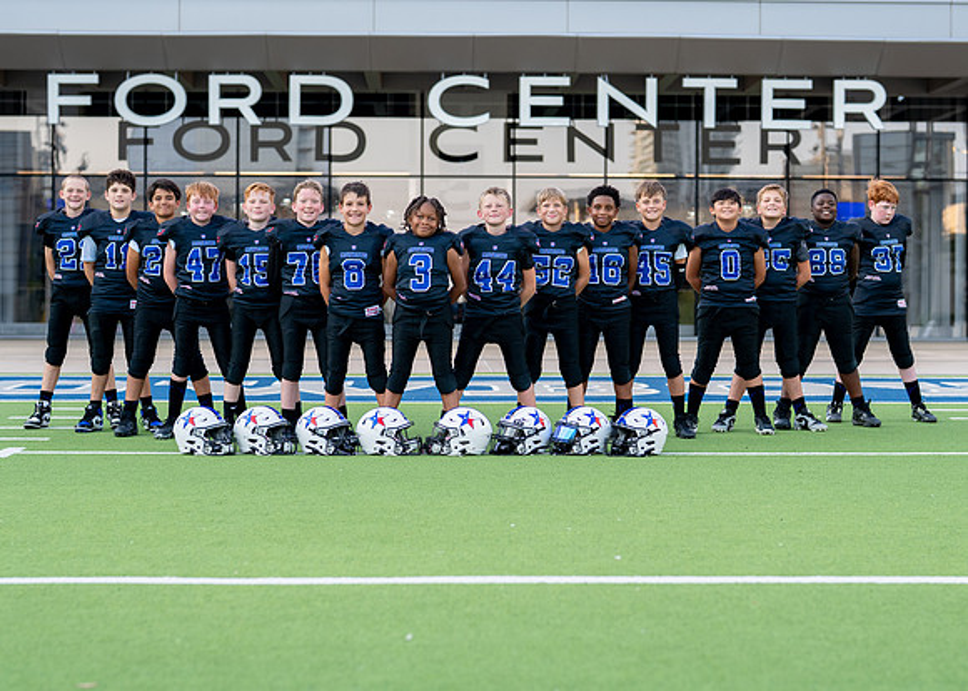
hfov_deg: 26.6
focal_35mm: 75
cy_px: 343
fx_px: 2048
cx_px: 493
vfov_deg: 19.1
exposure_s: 1/800
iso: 200
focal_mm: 50
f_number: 2
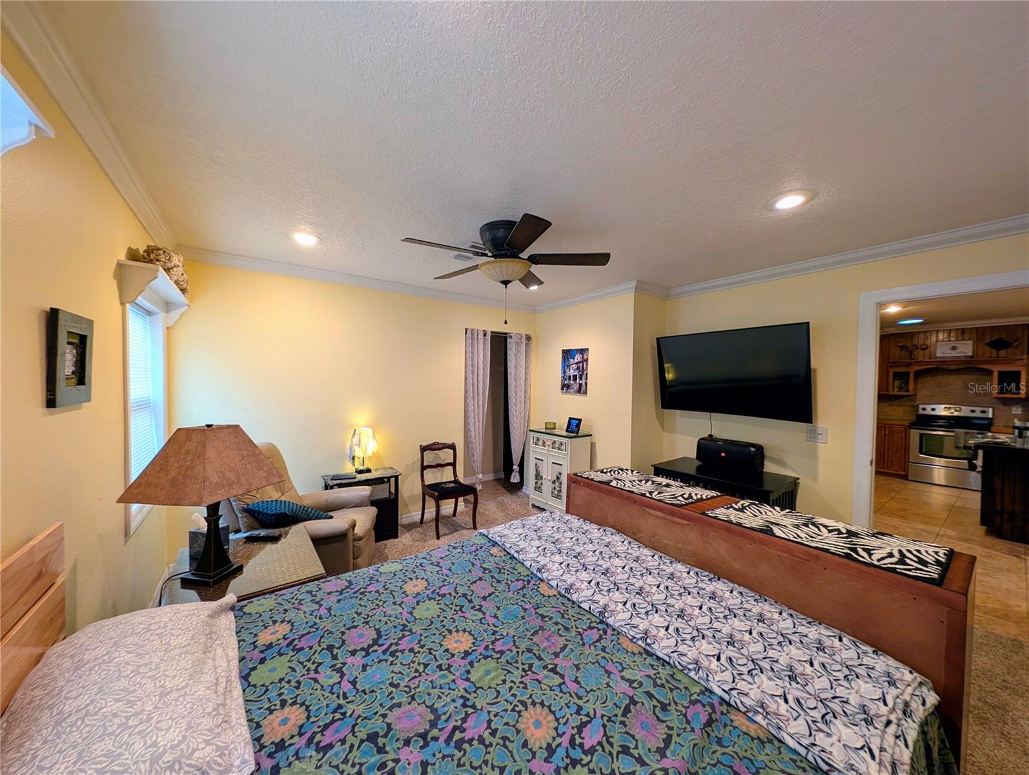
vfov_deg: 94.6
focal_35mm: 12
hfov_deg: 110.5
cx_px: 514
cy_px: 388
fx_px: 357
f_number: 1.95
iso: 105
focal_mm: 2.23
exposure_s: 1/24
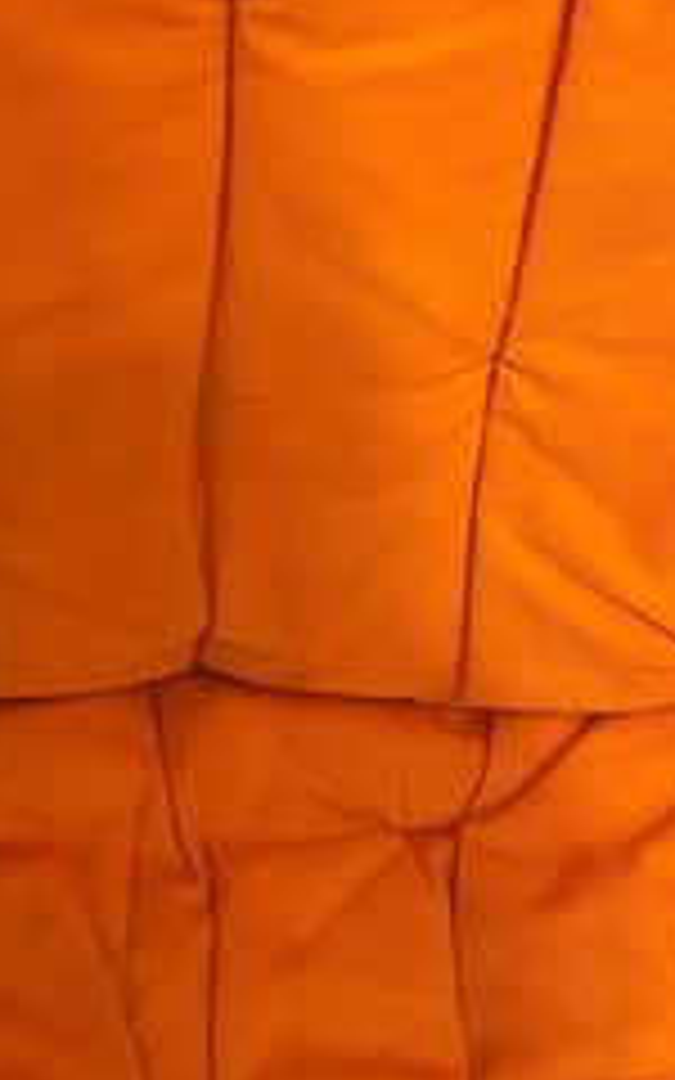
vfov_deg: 43.4
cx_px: 153
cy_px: 626
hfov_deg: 27.5
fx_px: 1354
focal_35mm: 46
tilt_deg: -59.8
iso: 320
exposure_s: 1/50
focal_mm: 4.25
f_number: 1.8
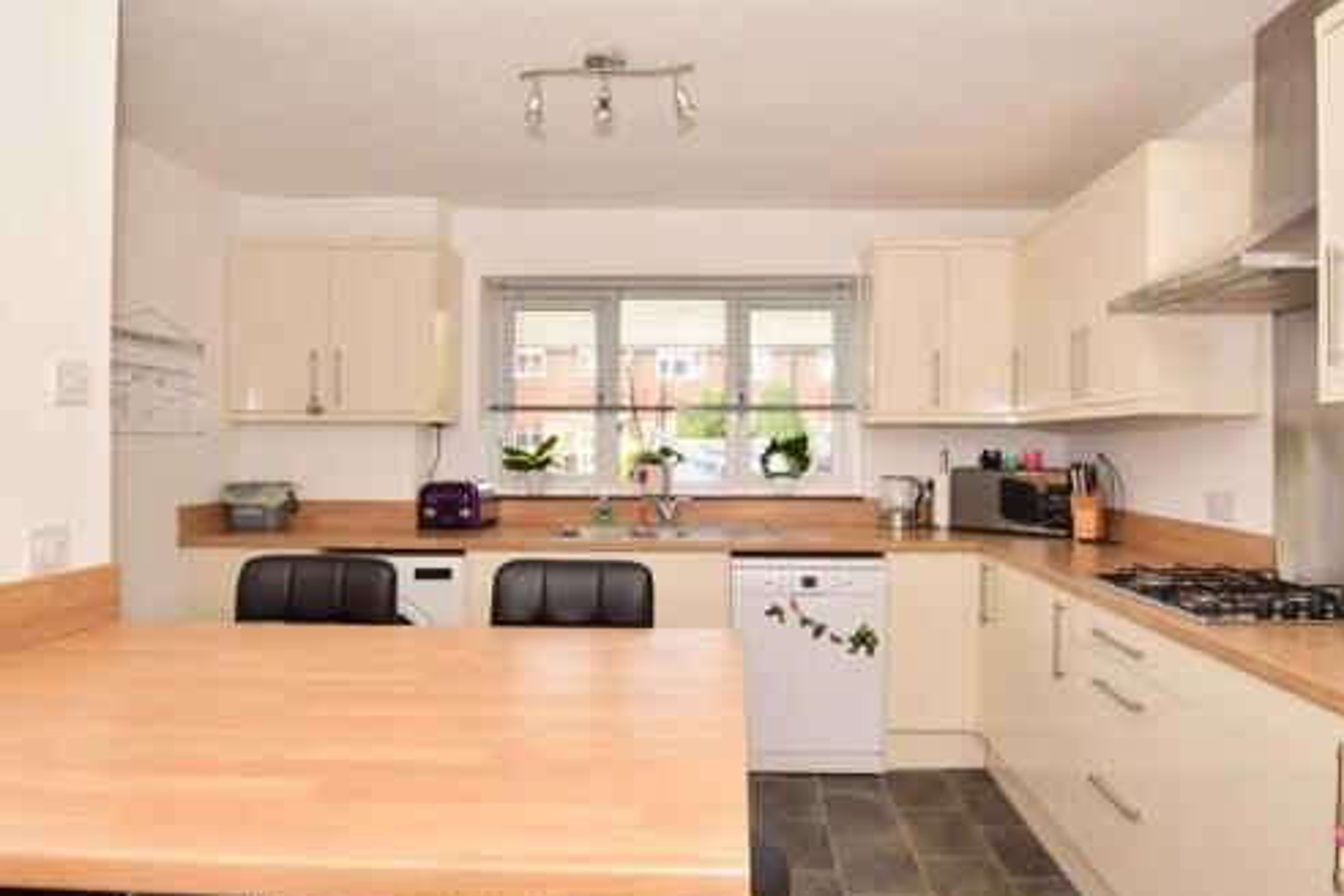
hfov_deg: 83.8
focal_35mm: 20
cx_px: 721
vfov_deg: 61.9
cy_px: 438
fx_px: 747
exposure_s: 1/60
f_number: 9
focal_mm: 10
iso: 200
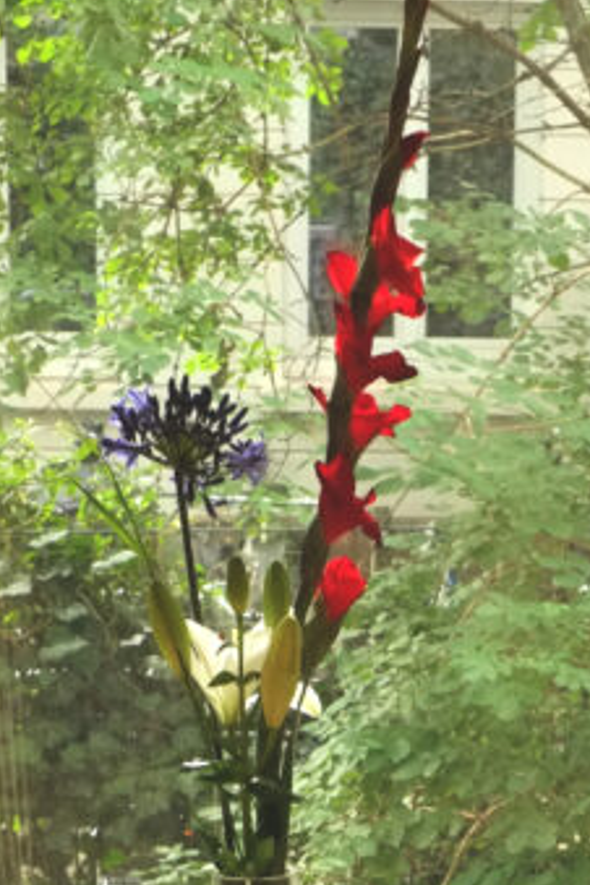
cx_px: 493
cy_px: 1483
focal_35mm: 180
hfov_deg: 7.6
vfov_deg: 10.8
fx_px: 4425
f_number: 8
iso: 2000
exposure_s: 1/30
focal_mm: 35
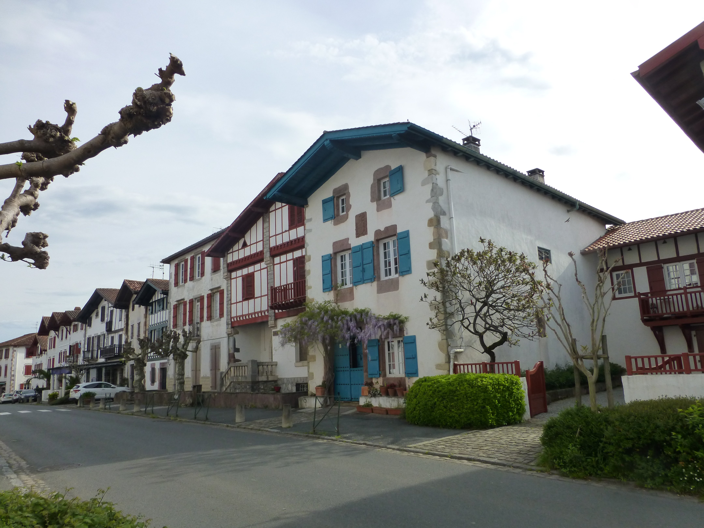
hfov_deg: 71.6
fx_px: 488
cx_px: 352
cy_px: 264
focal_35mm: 24
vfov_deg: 56.8
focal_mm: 4.3
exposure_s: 1/800
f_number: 4
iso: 160
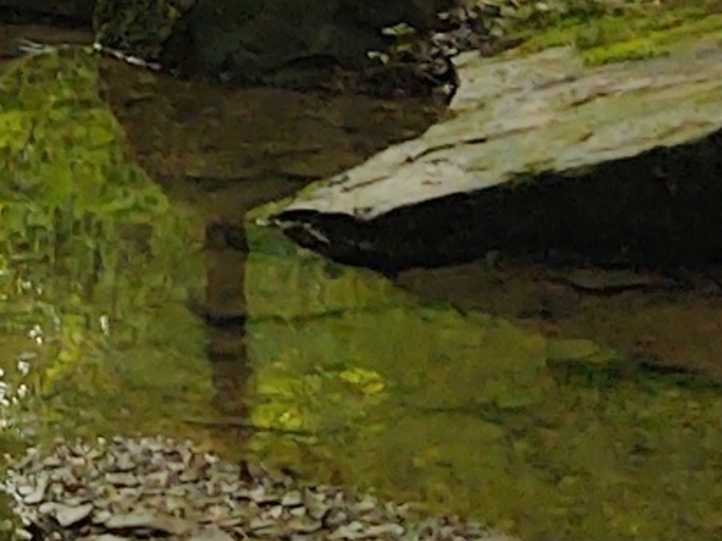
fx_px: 4212
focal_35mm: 202
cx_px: -466
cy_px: -736
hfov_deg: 9.4
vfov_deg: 7.0
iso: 100
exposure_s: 1/682
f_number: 1.7
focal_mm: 4.75
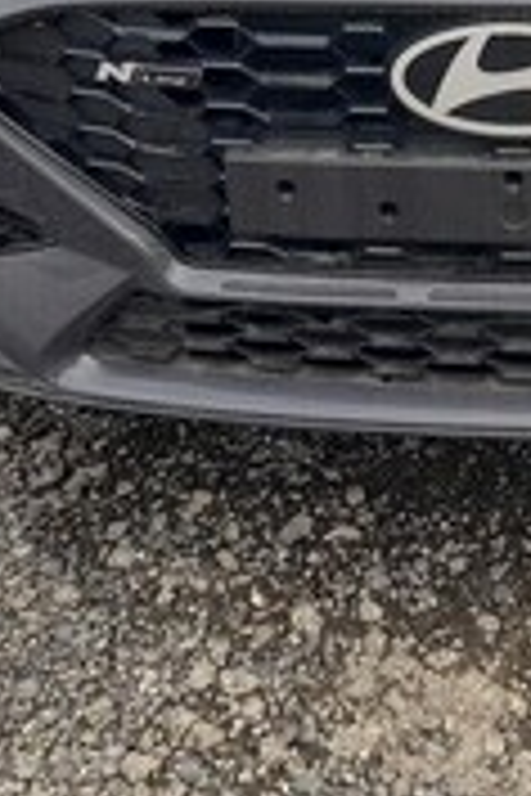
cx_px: 590
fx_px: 1792
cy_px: -115
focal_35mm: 81
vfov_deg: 23.3
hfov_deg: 16.3
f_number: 2
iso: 20
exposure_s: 1/206
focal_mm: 4.6
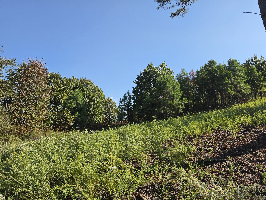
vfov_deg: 58.9
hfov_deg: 73.9
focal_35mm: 23
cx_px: 133
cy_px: 100
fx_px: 177
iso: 64
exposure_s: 1/5015
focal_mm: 6.5
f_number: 1.4
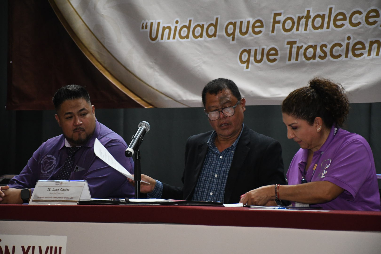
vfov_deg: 10.2
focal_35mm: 135
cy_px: 127
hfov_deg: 15.2
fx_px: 1429
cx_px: 190
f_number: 5.6
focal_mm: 90
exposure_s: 1/100
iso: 4000
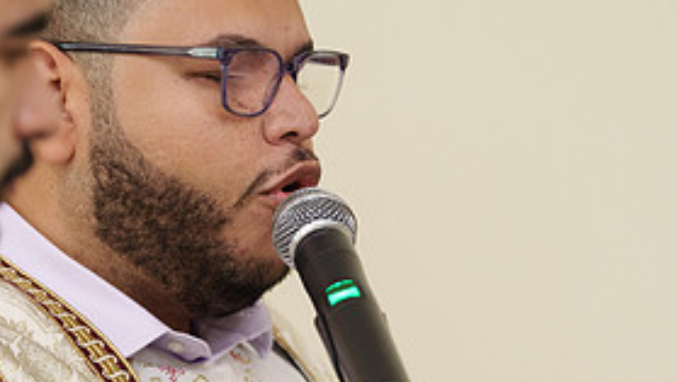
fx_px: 6581
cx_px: 382
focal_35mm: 366
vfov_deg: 3.3
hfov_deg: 5.9
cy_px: 322
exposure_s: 1/200
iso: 1600
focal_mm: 168
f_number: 2.8
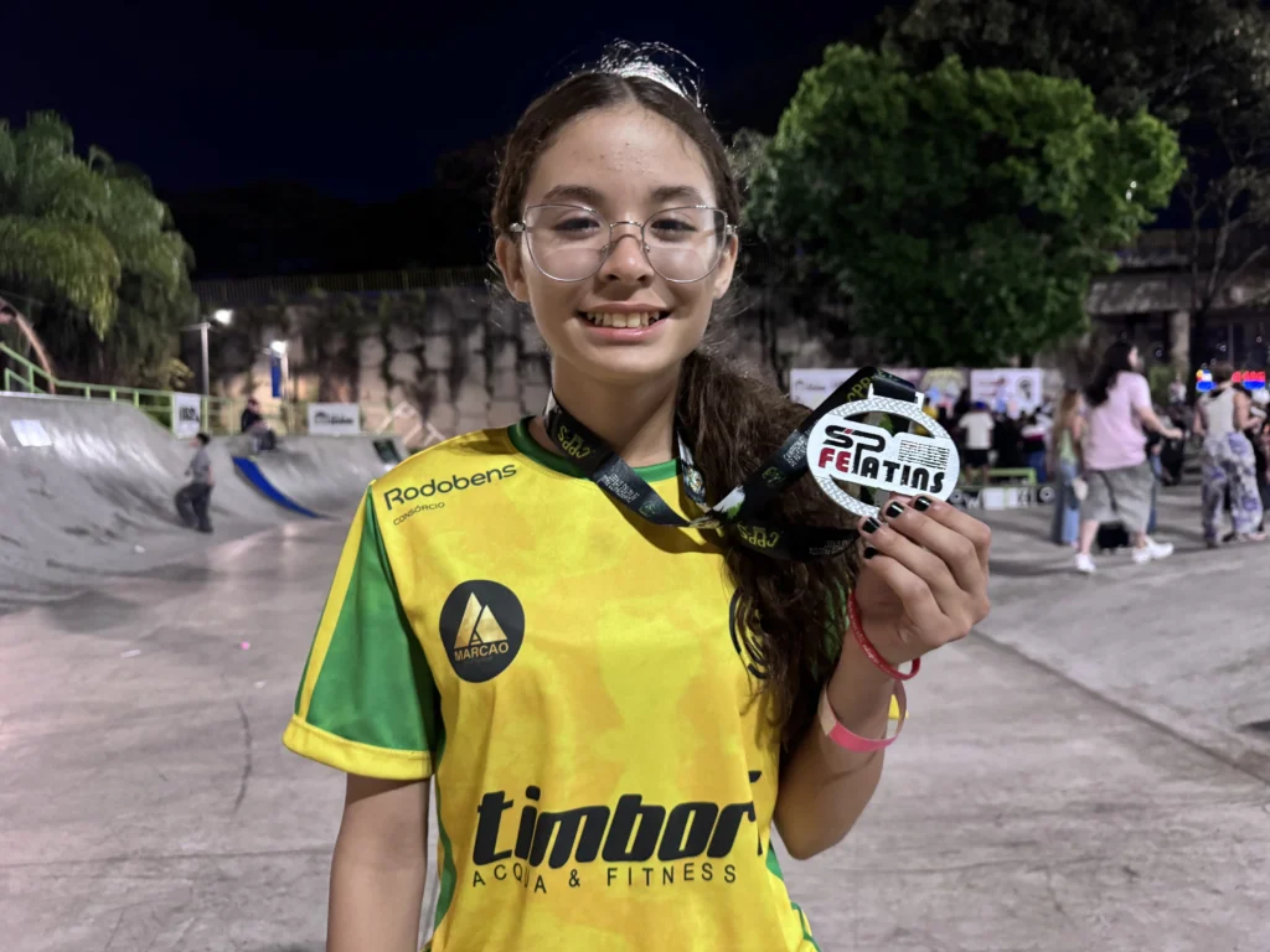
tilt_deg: -3.8
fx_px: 881
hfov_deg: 71.6
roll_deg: +0.7
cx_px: 635
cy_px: 476
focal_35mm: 24
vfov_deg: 56.8
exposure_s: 1/40
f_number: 1.8
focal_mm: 6.8
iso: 800
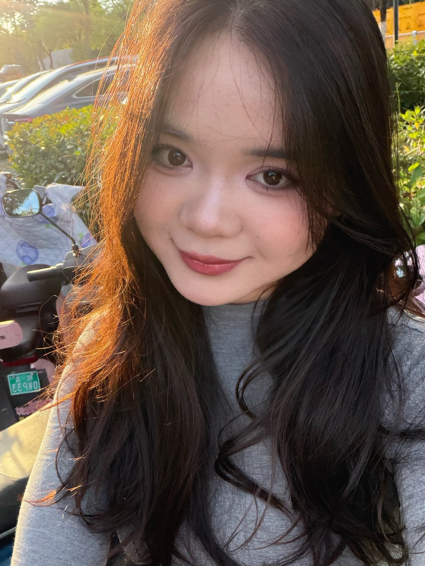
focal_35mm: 26
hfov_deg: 53.1
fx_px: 426
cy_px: 283
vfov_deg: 67.3
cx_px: 212
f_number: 1.5
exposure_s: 1/60
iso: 125
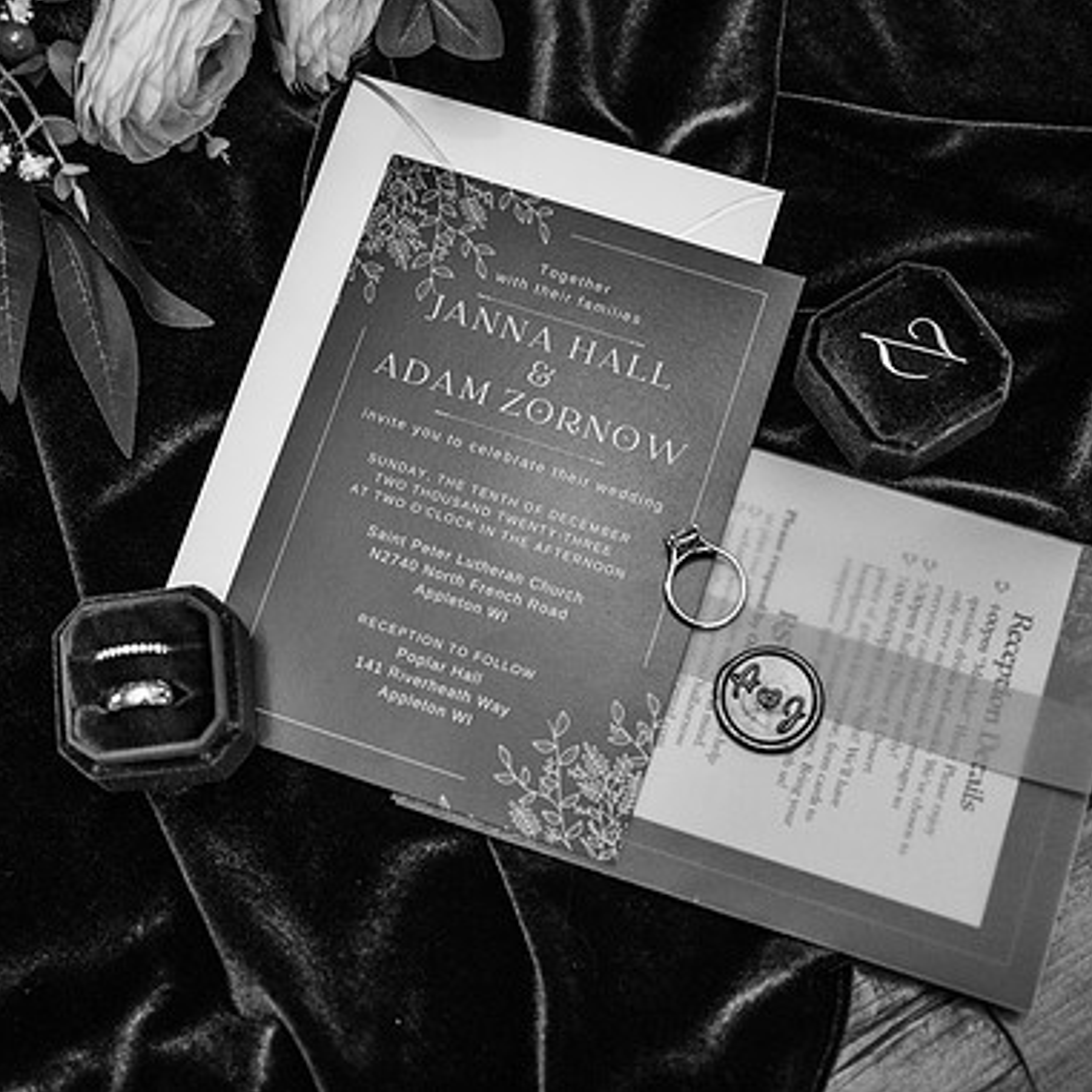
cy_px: 540
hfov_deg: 30.0
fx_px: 2034
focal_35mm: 57
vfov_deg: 30.0
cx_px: 479
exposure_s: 1/200
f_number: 3.5
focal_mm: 44
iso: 800
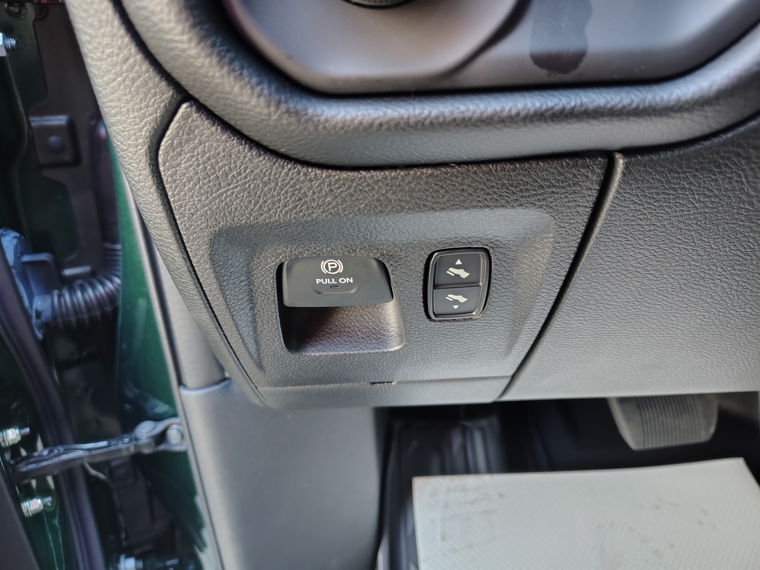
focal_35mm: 24
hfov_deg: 71.6
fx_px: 527
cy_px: 285
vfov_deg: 56.8
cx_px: 380
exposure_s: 1/50
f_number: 1.8
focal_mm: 5.56
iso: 1398
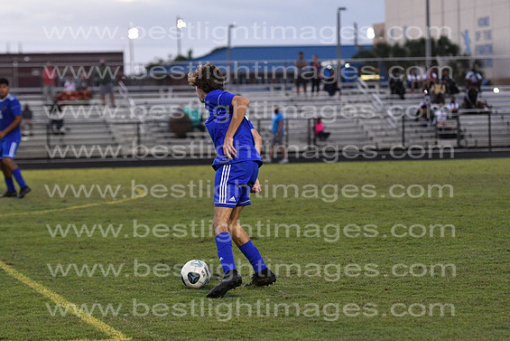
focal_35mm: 157
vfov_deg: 8.7
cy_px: 171
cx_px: 251
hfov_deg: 13.1
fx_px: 2225
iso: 3200
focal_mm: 102
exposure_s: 1/800
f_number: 3.2
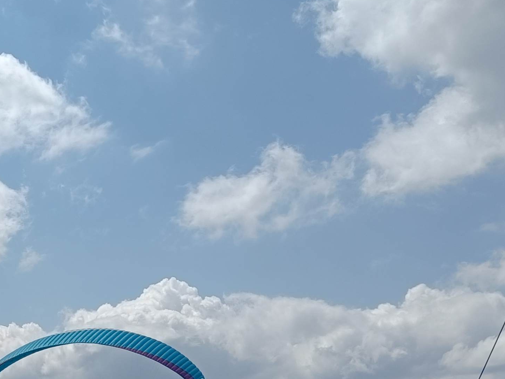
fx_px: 992
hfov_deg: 24.9
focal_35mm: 68
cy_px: 342
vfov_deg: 21.1
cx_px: -147
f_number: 1.8
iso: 64
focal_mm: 5.59
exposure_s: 1/3401
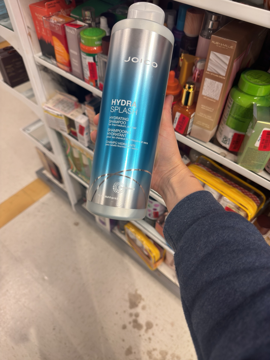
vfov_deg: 71.6
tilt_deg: -51.8
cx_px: 135
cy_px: 180
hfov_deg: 56.8
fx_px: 250
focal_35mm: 24
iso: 64
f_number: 1.78
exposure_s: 1/135
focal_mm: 6.76
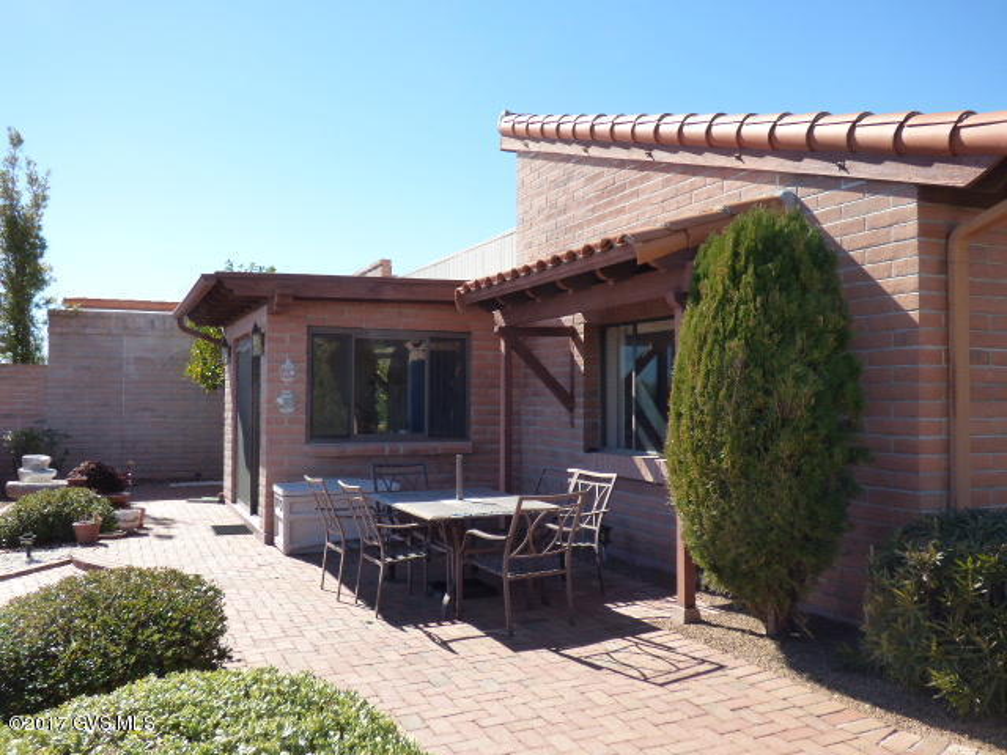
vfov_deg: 46.8
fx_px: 873
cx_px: 504
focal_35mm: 30
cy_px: 378
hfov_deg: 60.0
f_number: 3.3
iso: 160
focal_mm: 5.29
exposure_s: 1/800
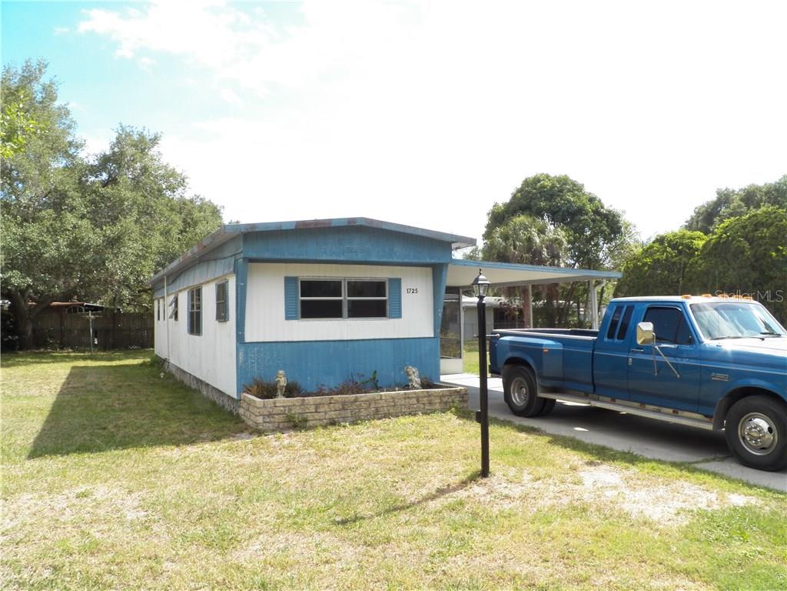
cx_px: 394
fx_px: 637
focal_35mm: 28
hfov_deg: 63.4
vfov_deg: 49.7
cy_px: 296
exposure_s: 1/125
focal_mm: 4.9
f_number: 8
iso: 125
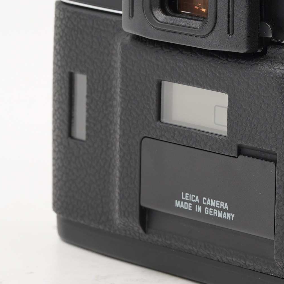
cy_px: 111
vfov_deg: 7.7
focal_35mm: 228
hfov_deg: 7.6
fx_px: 2116
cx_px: 318
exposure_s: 1/1.25
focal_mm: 90
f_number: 14
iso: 200
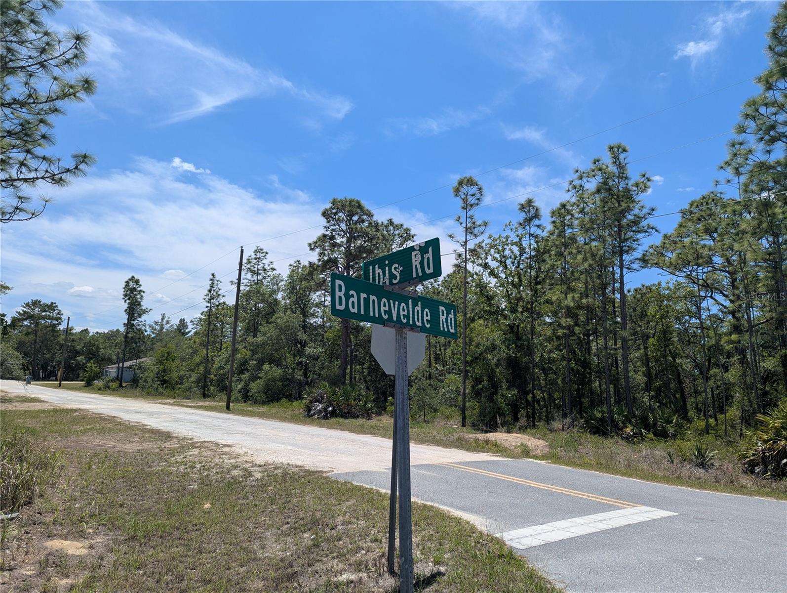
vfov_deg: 56.9
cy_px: 296
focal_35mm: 24
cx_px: 394
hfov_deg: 71.5
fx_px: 546
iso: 48
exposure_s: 1/2976
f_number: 1.85
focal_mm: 6.81
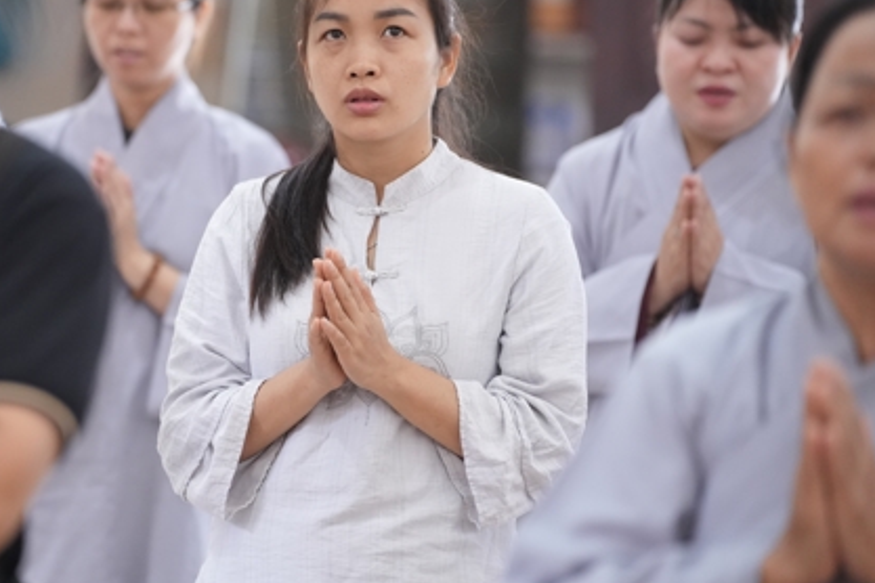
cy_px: 263
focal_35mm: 234
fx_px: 5687
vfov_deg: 5.9
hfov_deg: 8.8
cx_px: 243
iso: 4000
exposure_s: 1/200
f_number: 2.8
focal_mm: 150
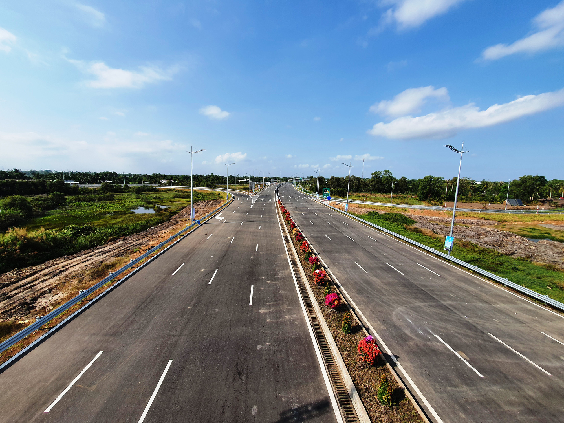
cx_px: 282
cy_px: 212
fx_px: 212
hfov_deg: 106.2
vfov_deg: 89.9
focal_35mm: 13
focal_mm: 1.8
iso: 50
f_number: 2.2
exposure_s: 1/1172
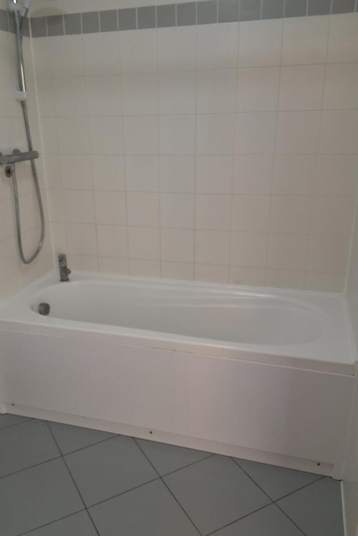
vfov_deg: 61.9
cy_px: 272
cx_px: 161
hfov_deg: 43.6
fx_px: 447
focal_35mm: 30
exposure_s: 1/50
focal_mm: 2.91
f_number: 1.9
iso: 125
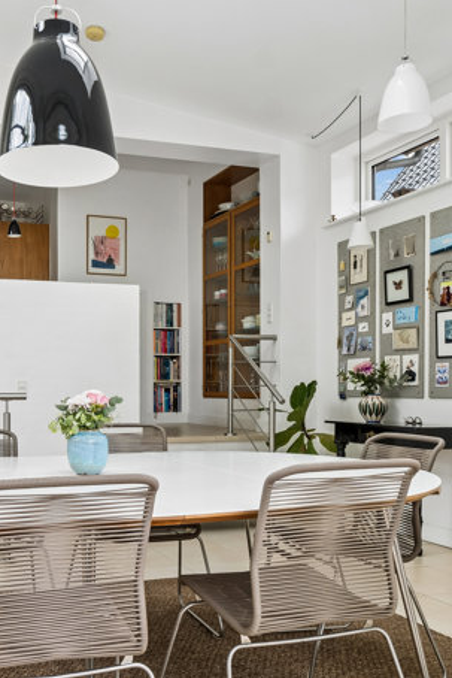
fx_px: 721
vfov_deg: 50.1
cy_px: 395
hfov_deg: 33.7
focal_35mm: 38
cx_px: 82
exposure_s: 1/25
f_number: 8
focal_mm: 14.5
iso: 200
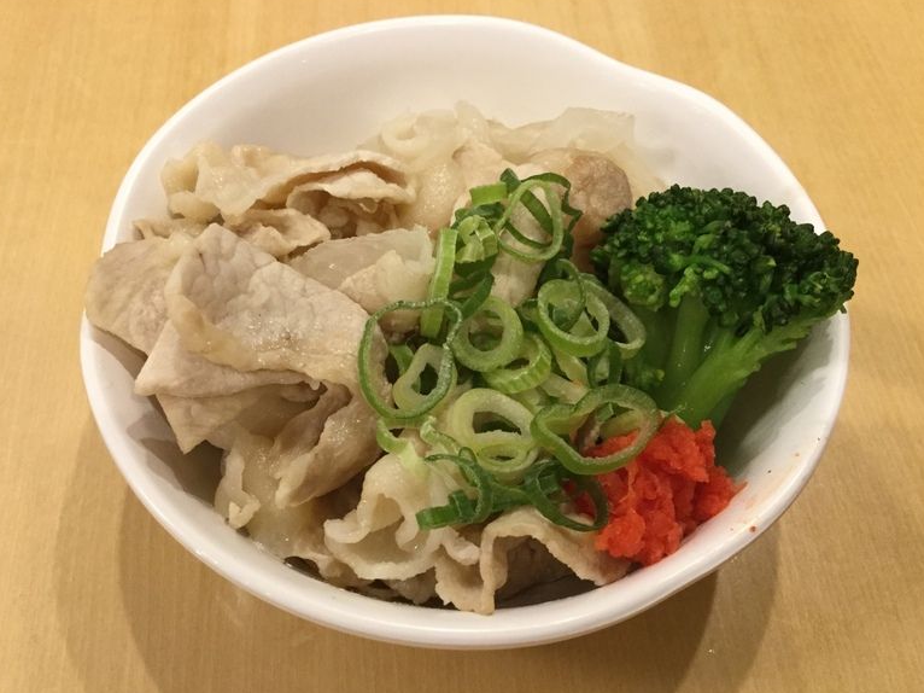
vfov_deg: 42.9
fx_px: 881
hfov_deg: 55.4
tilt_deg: -56.7
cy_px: 352
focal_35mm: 33
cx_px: 443
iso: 125
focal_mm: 3.3
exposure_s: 1/30
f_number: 2.4
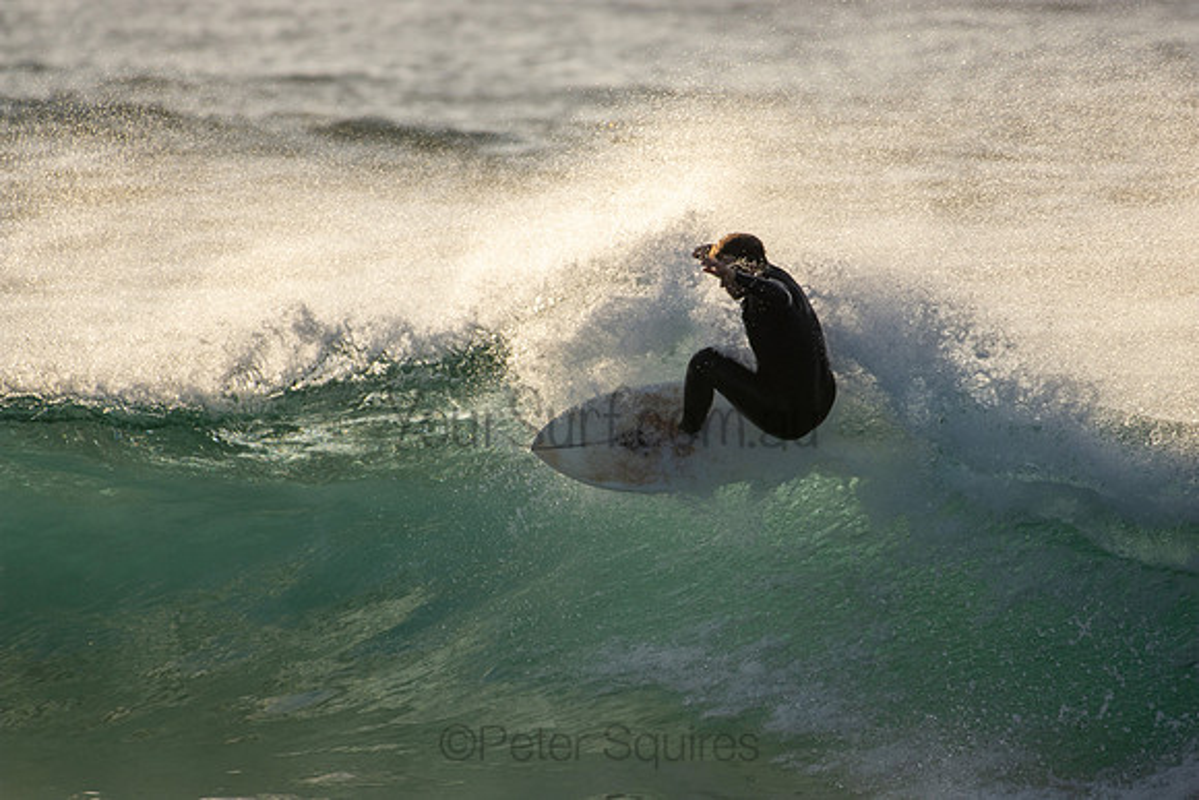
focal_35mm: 750
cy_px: 400
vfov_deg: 1.8
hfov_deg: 2.7
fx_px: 24984
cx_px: 600
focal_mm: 500
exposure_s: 1/1250
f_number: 5.6
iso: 280
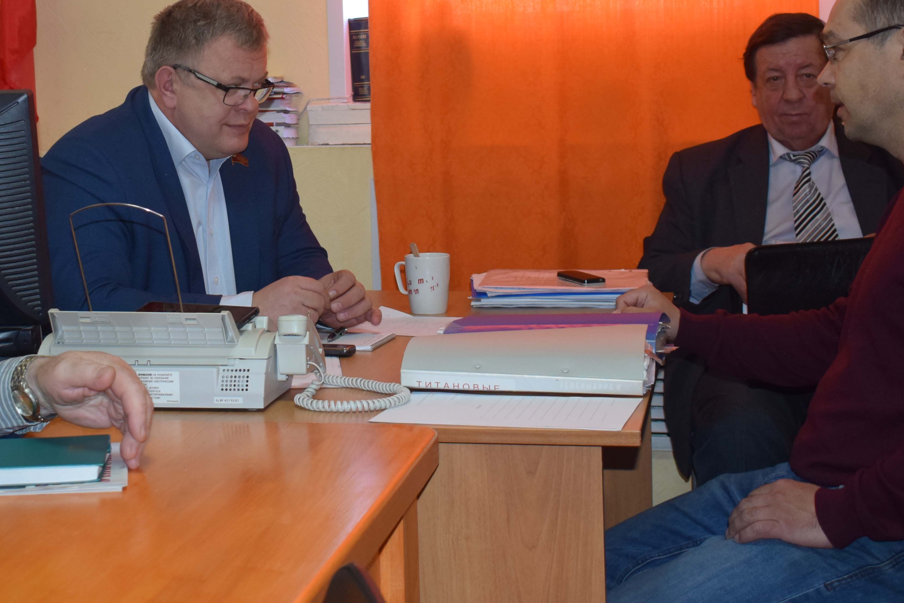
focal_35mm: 65
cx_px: 277
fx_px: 1632
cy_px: 115
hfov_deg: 30.6
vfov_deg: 20.7
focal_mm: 24
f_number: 4
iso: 800
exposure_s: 1/60
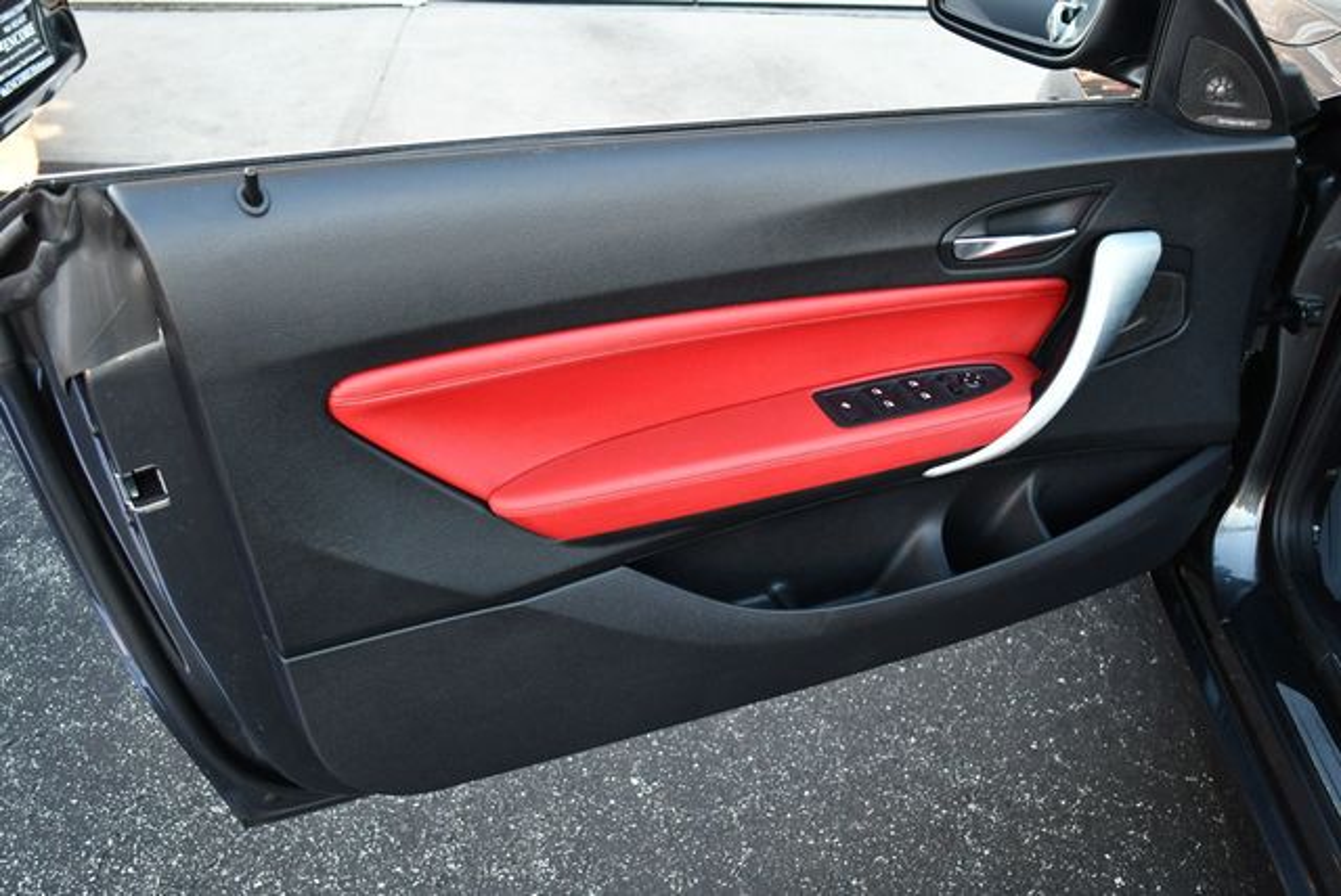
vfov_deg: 36.9
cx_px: 670
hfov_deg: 53.1
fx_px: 1342
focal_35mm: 36
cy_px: 448
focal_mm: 18
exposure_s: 1/250
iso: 720
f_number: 3.5
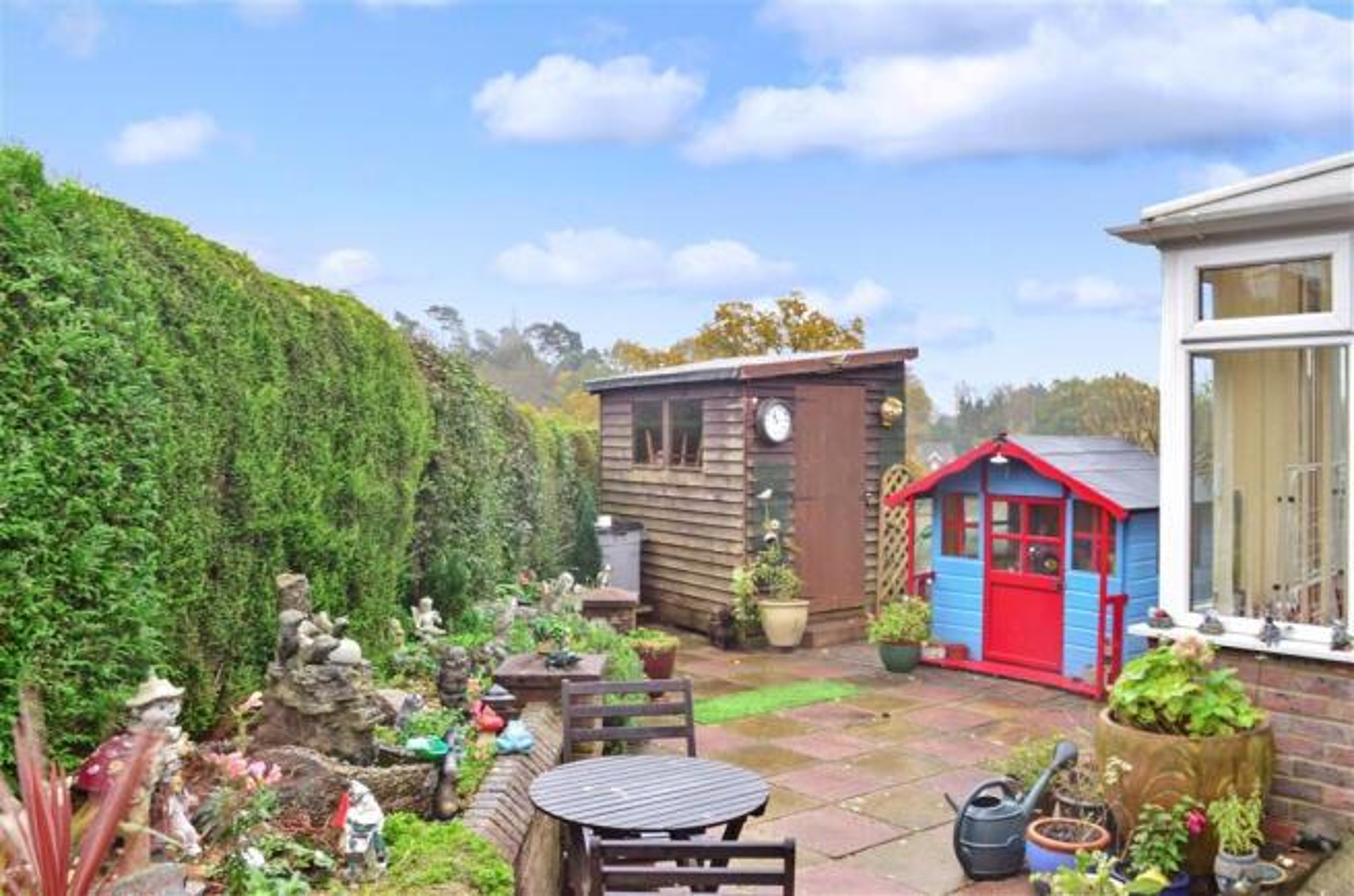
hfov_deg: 57.3
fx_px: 1238
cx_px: 677
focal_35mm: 33
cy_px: 448
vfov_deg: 39.8
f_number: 14
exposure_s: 1/2
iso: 200
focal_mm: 22
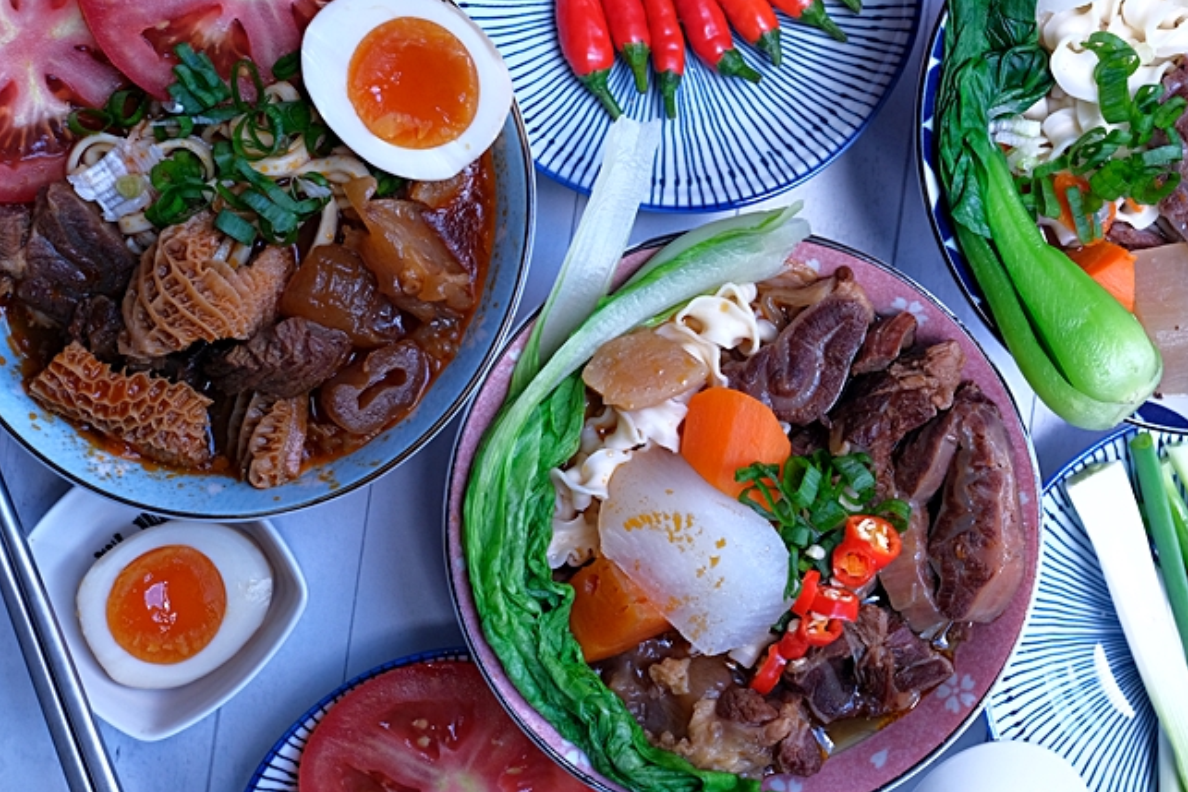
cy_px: 353
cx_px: 680
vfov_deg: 27.5
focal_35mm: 49
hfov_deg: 40.2
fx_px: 1617
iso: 640
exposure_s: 1/125
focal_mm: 23
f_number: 5
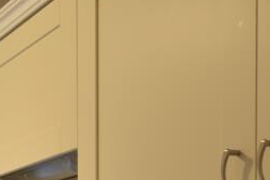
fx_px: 638
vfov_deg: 14.5
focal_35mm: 85
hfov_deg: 20.3
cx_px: -143
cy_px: 303
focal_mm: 14
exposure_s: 1/20
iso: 200
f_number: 3.5
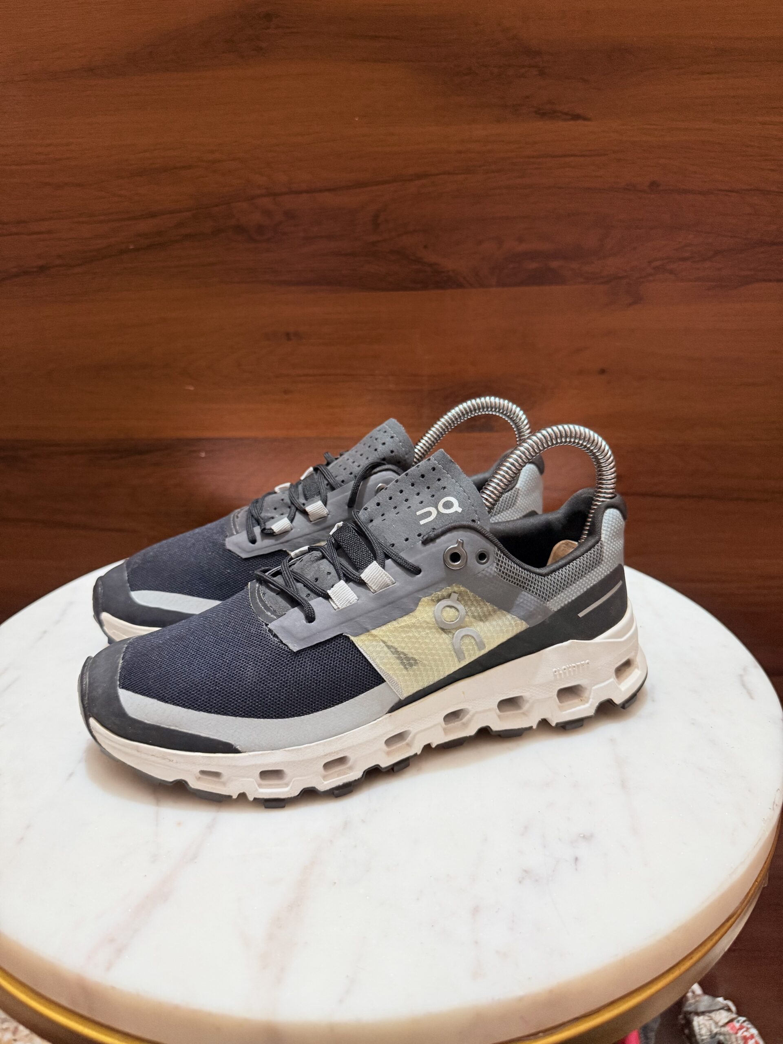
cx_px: 392
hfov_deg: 56.8
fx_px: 724
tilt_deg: -18.9
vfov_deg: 71.6
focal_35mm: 24
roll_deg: +0.9
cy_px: 522
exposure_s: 1/50
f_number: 1.78
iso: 250
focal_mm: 6.76
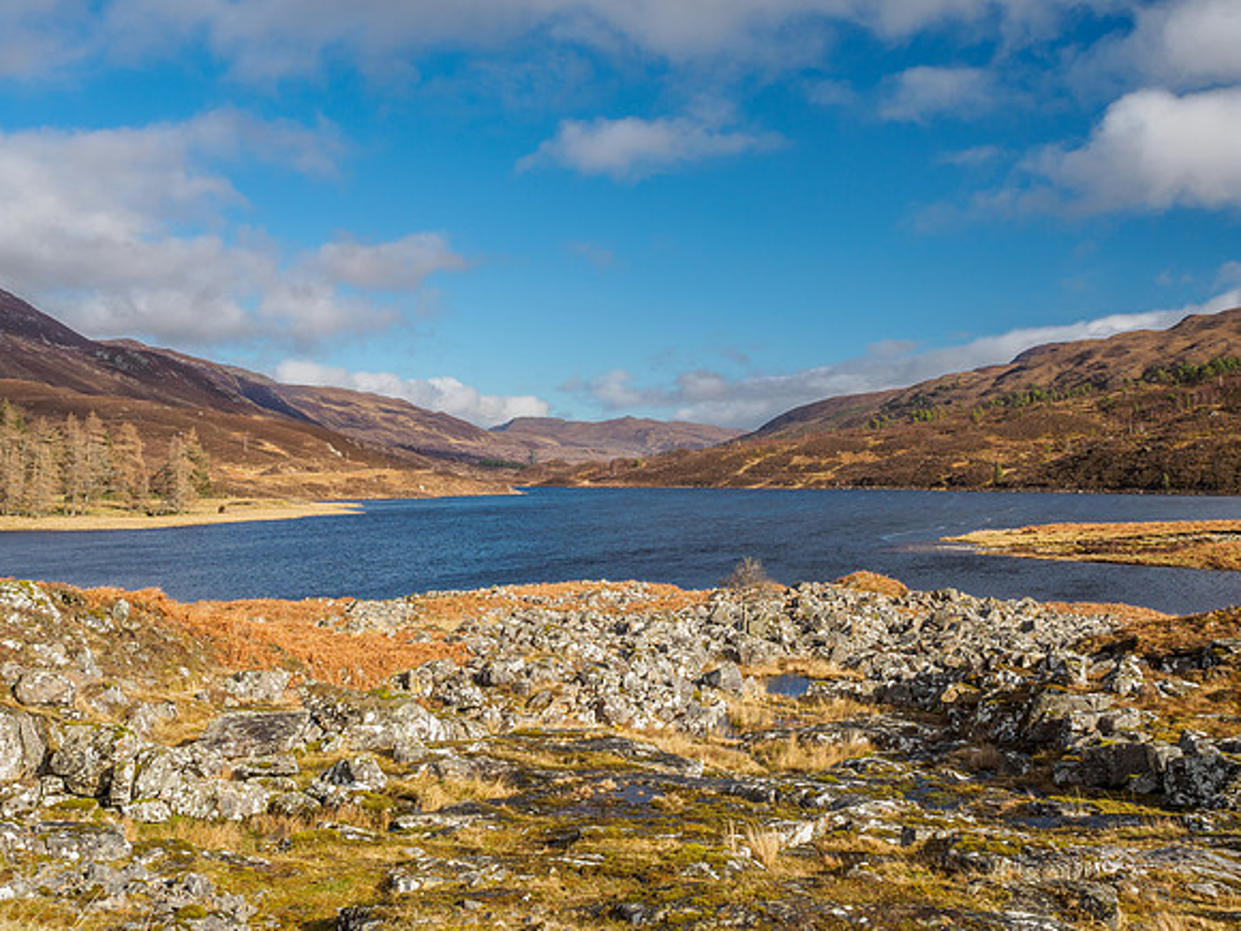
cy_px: 466
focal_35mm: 36
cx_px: 620
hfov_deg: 51.4
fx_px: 1291
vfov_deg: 39.7
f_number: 8
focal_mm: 18
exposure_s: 1/160
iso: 200
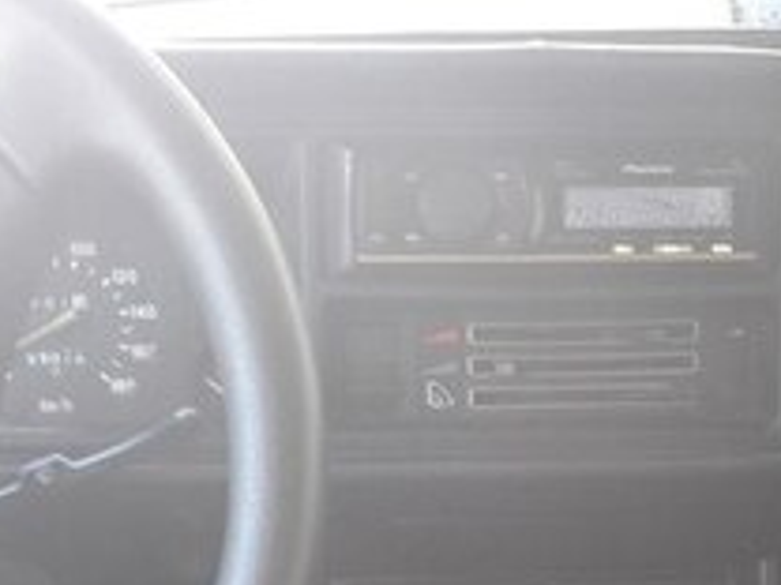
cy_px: 681
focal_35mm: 89
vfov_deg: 16.0
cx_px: 443
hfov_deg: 22.0
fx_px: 2008
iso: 80
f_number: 1.9
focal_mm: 3.7
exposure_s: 1/33
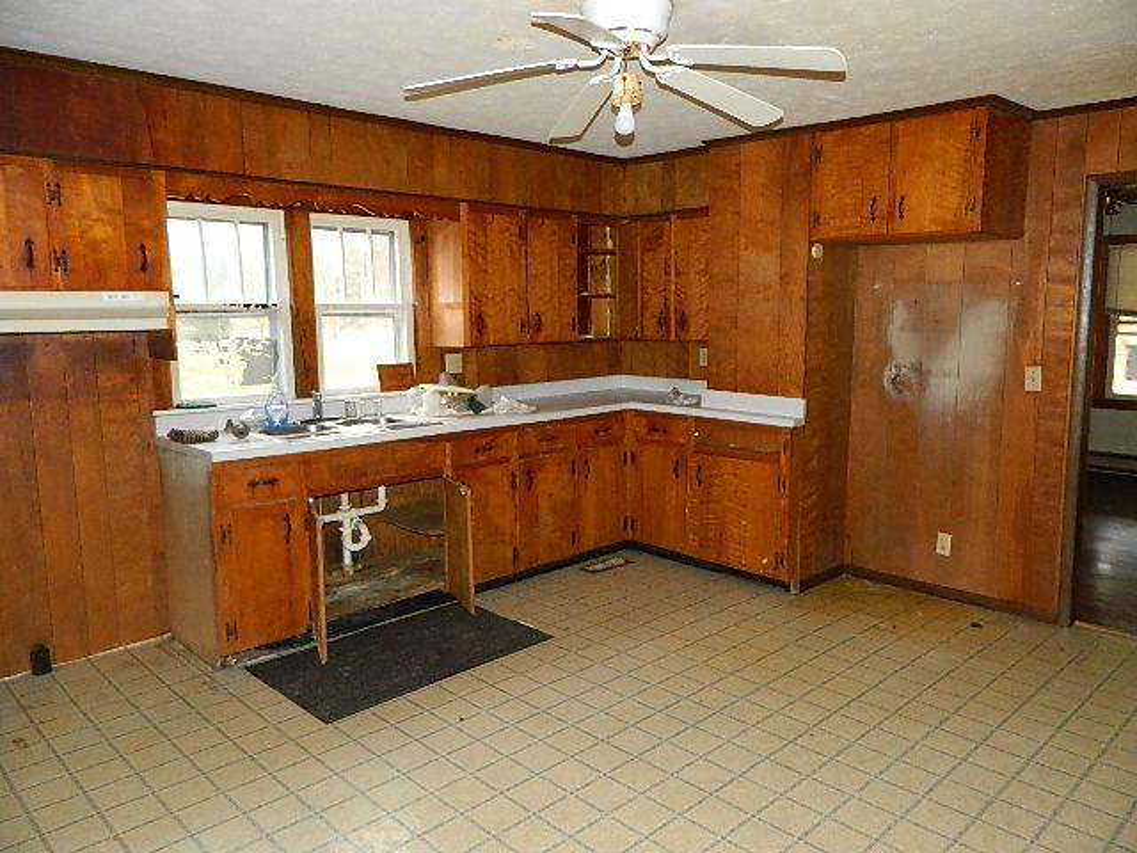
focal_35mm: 25
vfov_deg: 54.9
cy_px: 426
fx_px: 821
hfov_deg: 69.4
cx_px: 568
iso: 360
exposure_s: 1/30
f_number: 3.1
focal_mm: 4.5
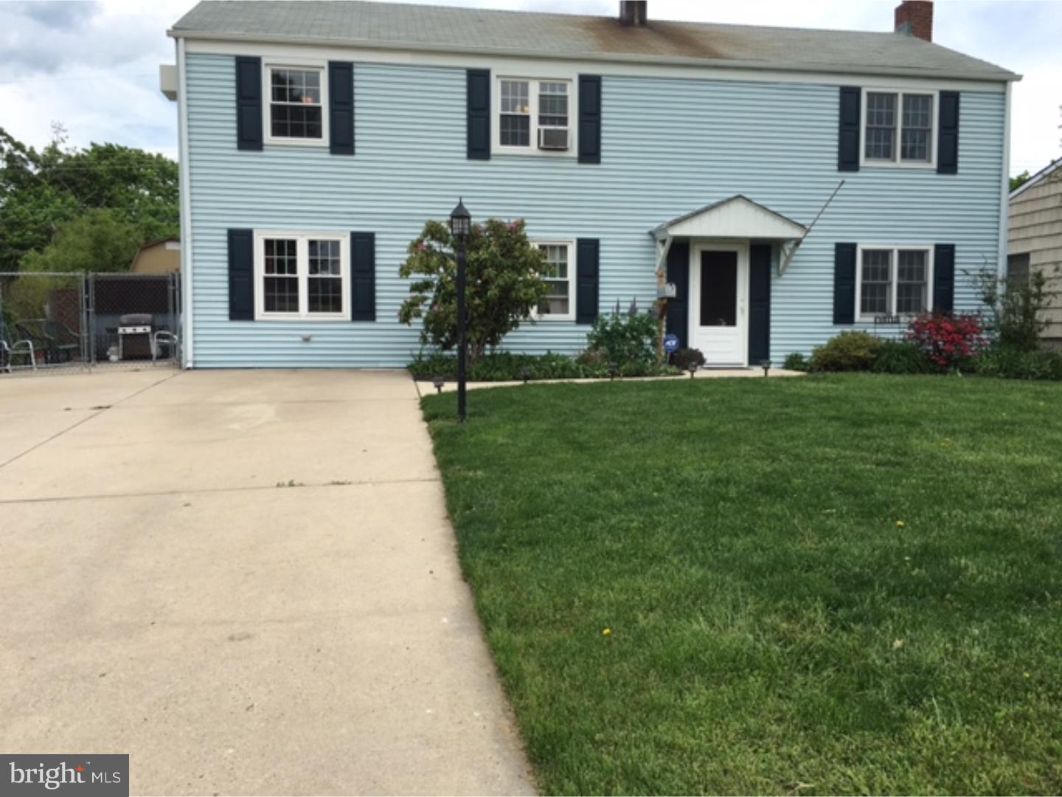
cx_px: 531
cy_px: 398
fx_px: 890
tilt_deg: -4.3
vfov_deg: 48.2
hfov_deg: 61.7
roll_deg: +0.7
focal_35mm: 29
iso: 25
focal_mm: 4.15
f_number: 2.2
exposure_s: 1/836
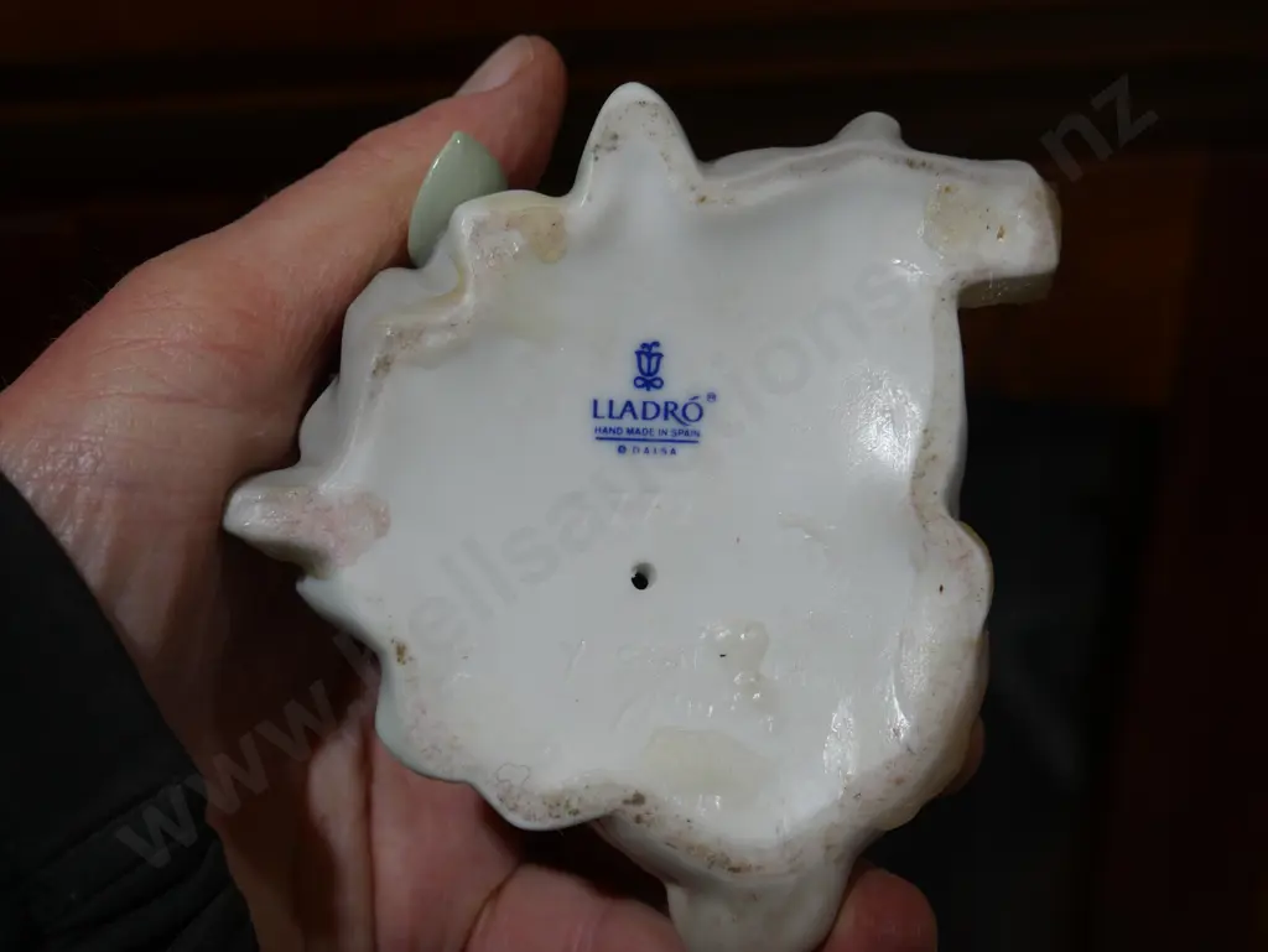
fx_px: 1612
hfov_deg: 42.9
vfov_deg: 32.9
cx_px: 634
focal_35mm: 44
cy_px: 476
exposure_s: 1/80
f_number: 4.7
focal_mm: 22
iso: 200
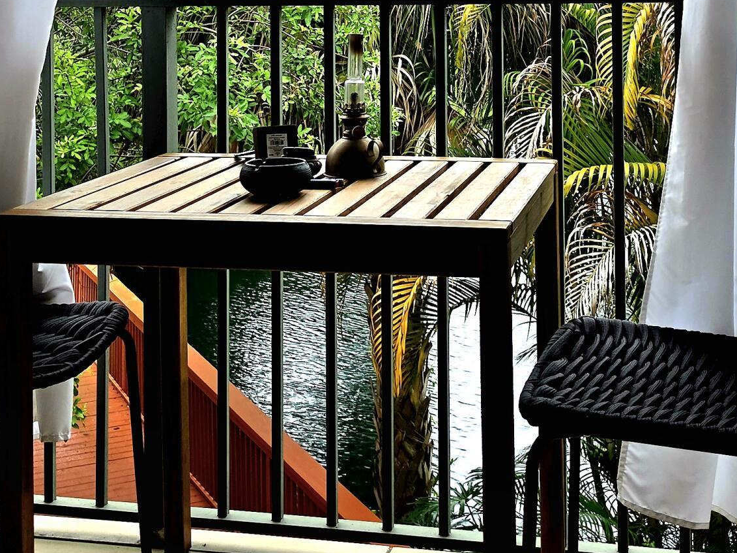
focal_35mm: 61
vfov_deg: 23.0
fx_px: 1299
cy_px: -7
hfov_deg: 31.6
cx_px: 420
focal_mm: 6.5
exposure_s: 1/196
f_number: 1.4
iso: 10
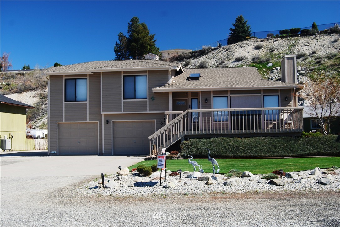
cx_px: 170
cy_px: 114
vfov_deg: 32.0
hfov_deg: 46.4
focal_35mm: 42
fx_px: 397
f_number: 5.6
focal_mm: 28
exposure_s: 1/125
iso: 110
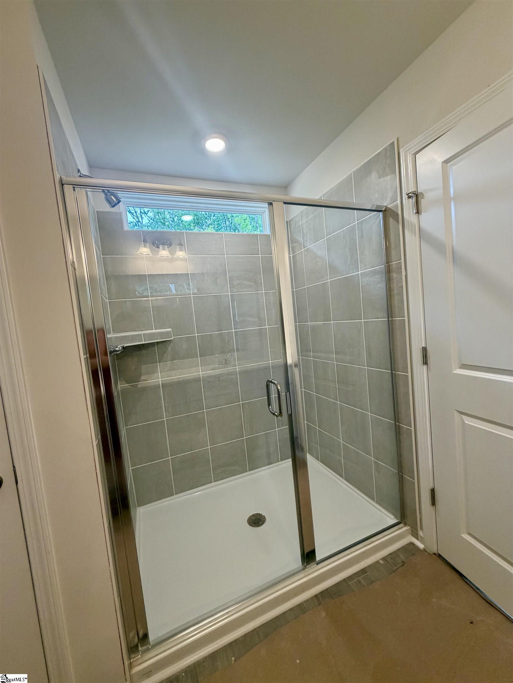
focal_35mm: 14
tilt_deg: -2.9
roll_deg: +5.9
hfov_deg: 85.7
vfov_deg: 102.1
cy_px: 342
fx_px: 277
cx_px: 256
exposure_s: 1/120
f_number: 2.2
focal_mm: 2.22
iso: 200
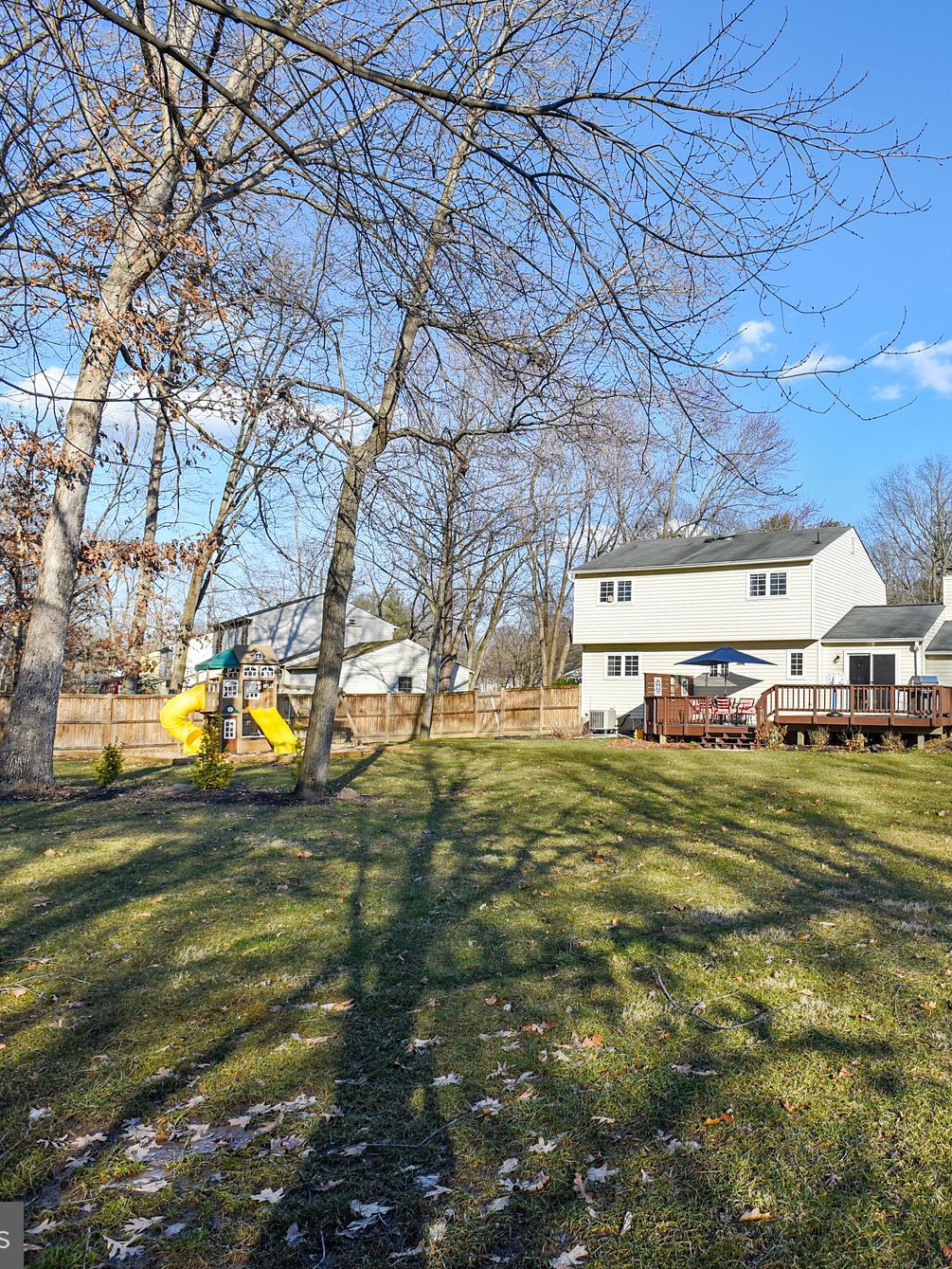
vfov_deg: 69.4
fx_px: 916
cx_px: 783
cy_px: 623
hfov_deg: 51.0
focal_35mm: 25
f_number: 10
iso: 250
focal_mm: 17
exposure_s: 1/400
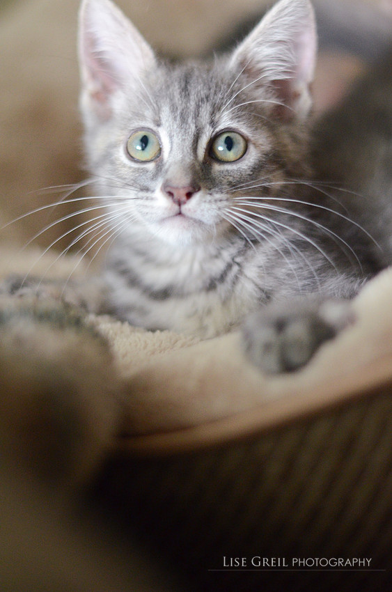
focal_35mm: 75
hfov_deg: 18.1
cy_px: 296
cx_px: 196
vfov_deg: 27.0
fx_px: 1230
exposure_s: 1/125
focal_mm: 50
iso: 2000
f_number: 1.4
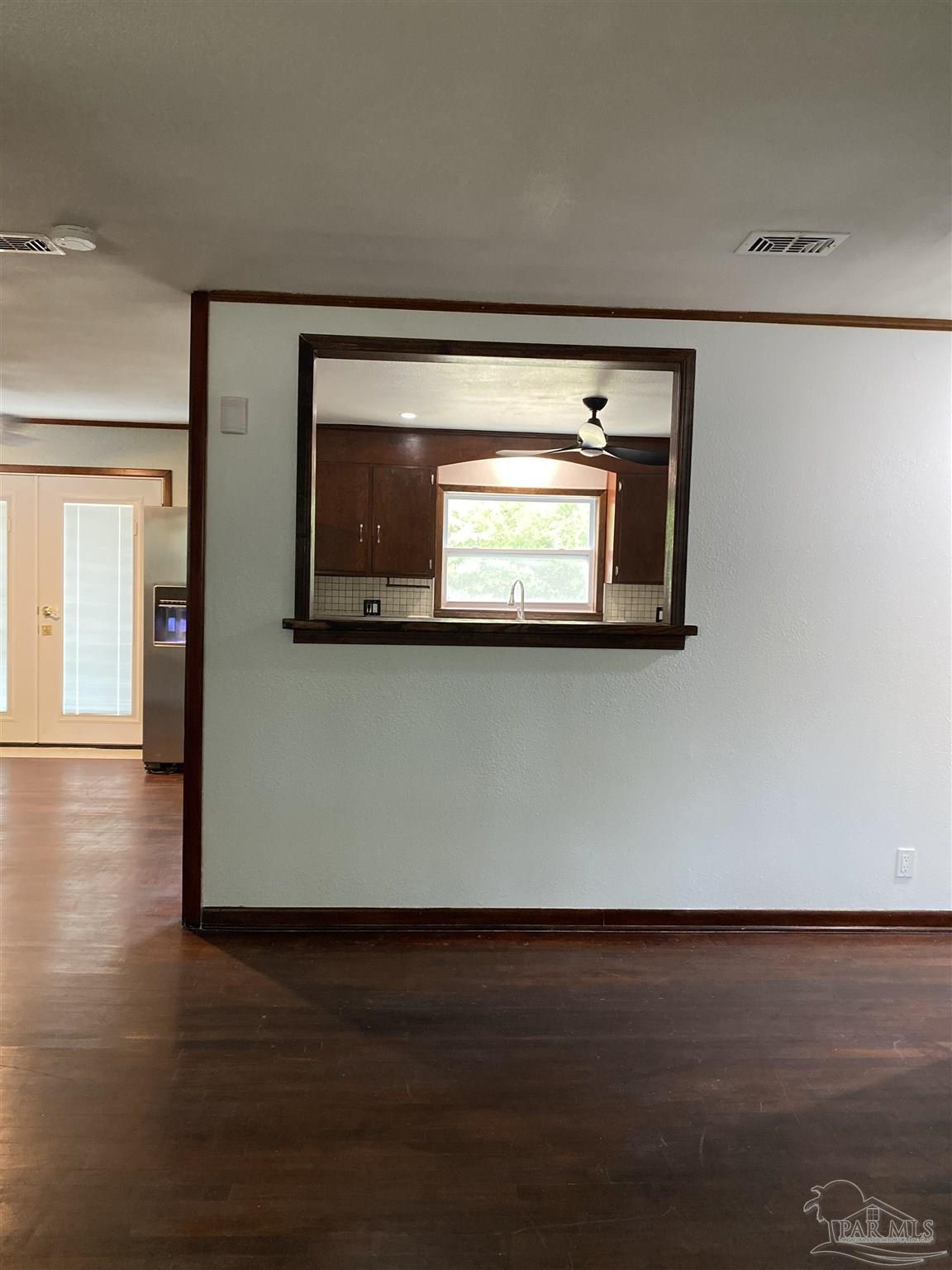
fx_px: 953
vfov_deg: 67.3
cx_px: 476
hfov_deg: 53.1
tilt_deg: -2.2
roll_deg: -1.4
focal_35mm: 26
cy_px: 635
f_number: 1.8
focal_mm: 4.25
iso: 400
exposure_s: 1/40
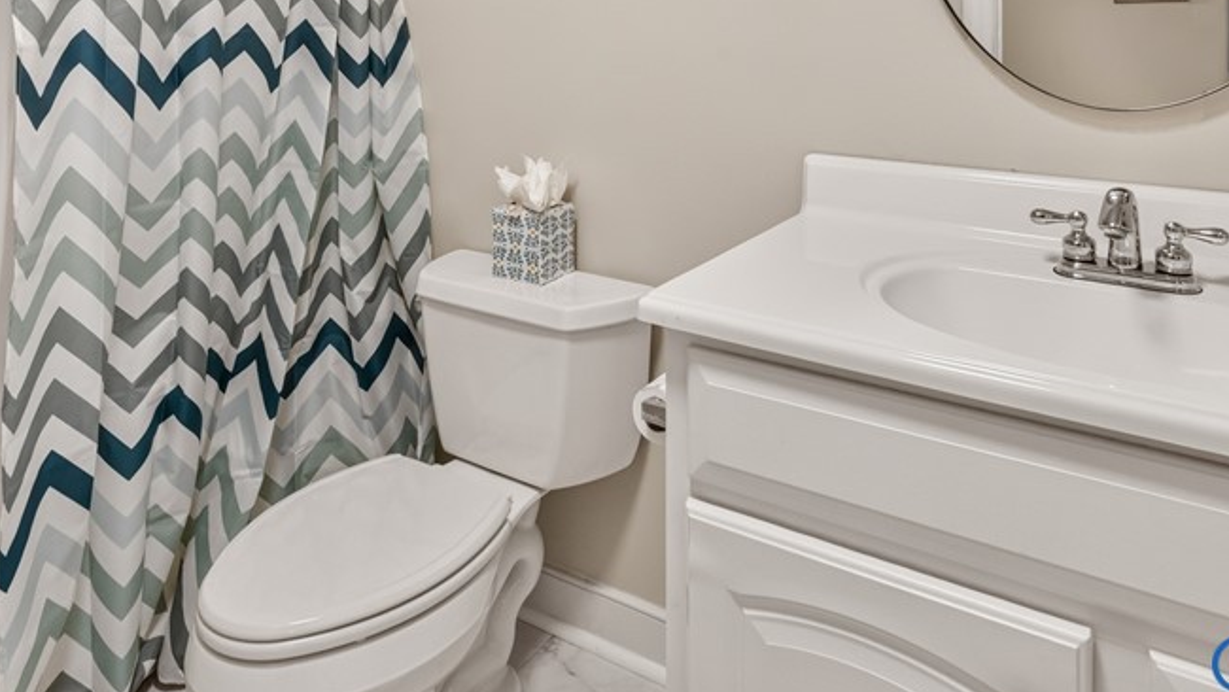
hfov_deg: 67.9
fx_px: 913
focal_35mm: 28
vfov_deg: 37.9
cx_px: 595
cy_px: 35
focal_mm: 16
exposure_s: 1/15
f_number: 9
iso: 2000
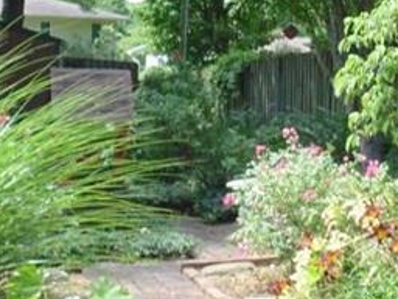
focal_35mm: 96
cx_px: 365
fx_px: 1104
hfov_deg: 20.0
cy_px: -5
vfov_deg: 15.1
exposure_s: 1/200
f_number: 3.1
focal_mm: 4.3
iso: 80
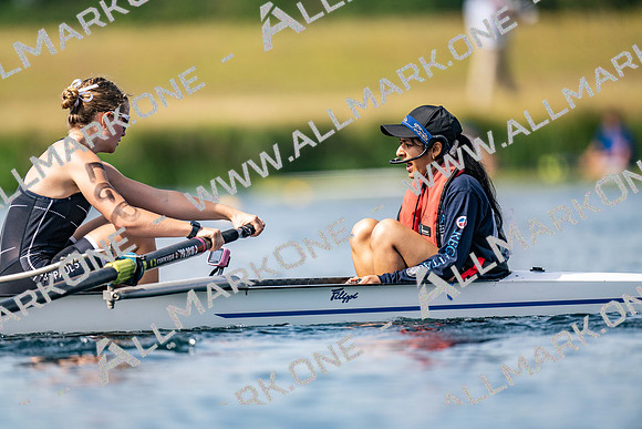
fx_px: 10702
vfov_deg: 2.3
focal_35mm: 600
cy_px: 214
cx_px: 321
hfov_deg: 3.4
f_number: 4
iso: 180
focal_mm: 600
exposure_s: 1/2500
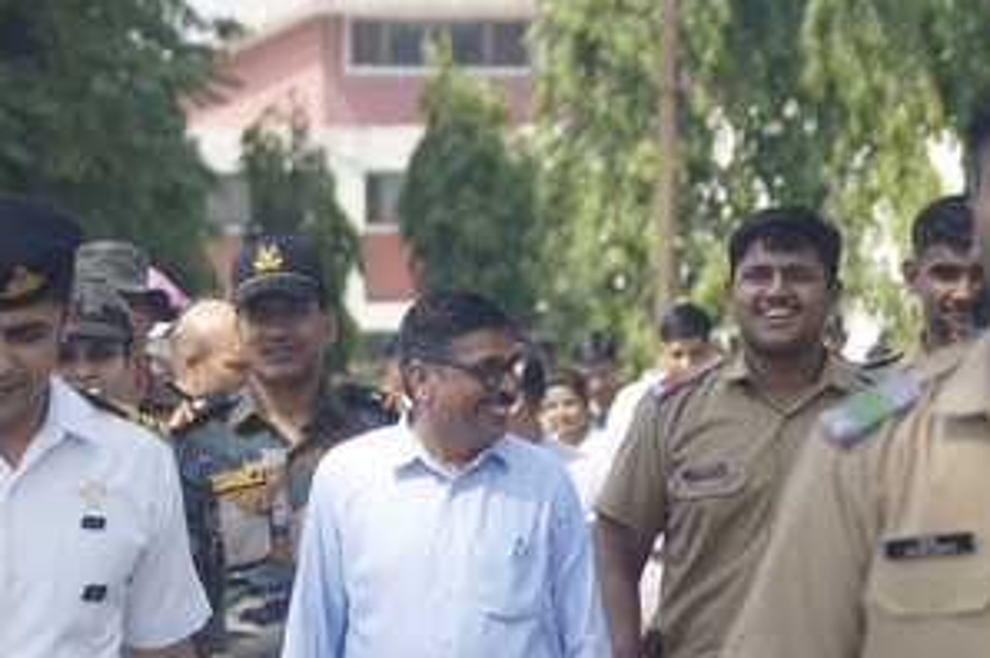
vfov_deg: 5.2
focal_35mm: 264
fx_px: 7257
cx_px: 179
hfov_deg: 7.8
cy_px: 638
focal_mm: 75
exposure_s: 1/250
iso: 100
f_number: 4.5
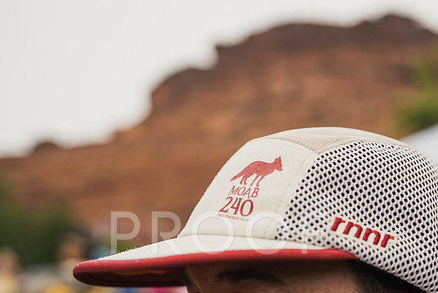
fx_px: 713
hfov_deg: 34.0
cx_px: 257
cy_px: 157
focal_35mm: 59
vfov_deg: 23.1
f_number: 3.2
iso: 400
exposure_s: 1/1250
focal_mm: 50
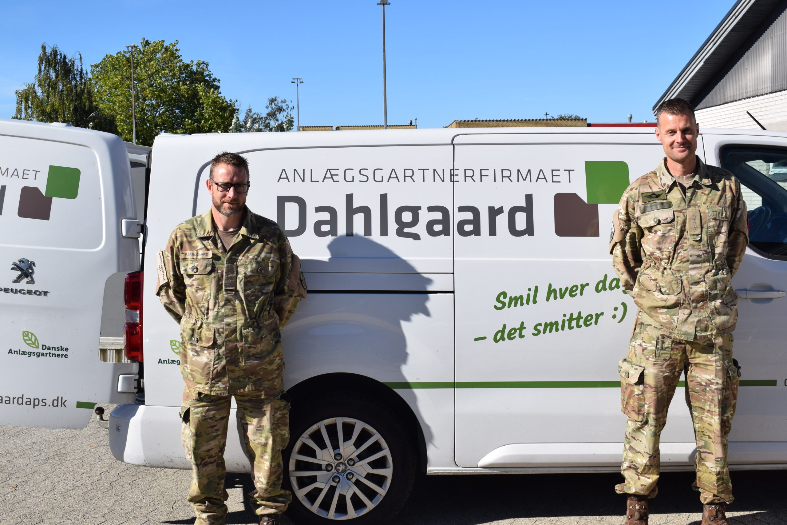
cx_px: 394
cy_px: 262
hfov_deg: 42.3
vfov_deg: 28.9
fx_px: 1017
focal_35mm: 46
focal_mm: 31
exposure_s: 1/400
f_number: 10
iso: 200
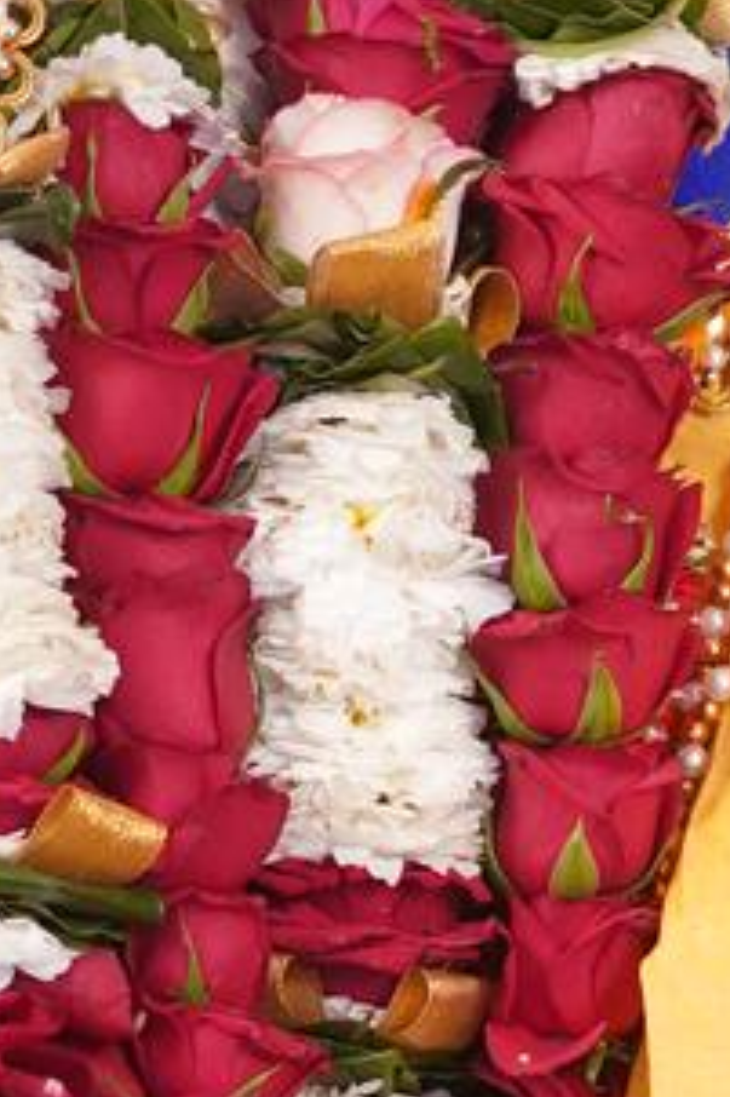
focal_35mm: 328
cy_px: 625
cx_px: 915
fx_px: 9987
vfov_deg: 6.3
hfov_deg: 4.2
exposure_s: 1/250
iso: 250
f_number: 2
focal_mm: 55
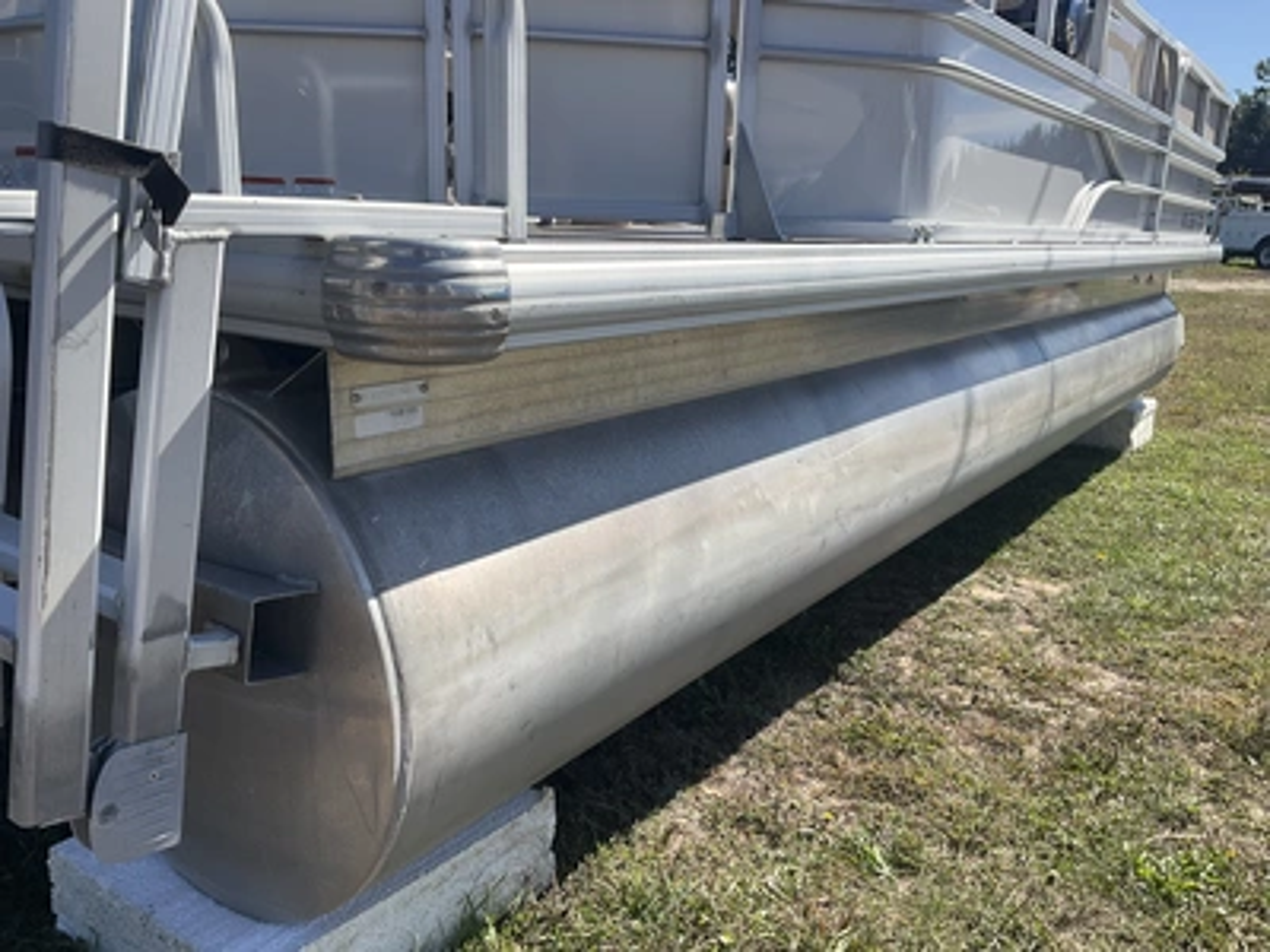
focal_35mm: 29
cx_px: 635
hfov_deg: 61.7
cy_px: 476
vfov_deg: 48.2
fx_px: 1064
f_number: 1.8
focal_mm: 3
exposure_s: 1/1377
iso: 25
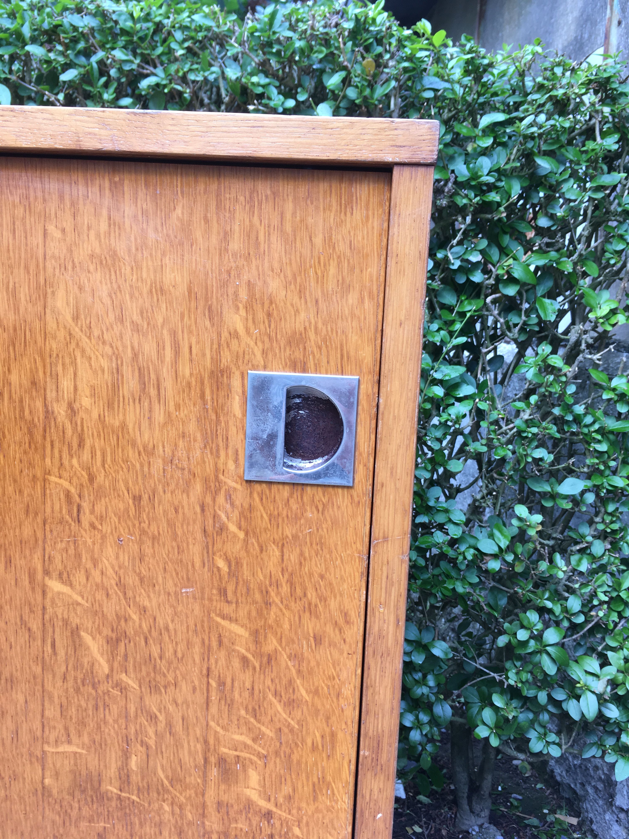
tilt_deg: -5.1
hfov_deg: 48.2
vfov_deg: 61.7
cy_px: 420
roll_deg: -1.9
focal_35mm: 29
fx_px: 703
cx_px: 314
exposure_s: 1/100
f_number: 2.2
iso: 25
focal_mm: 4.15
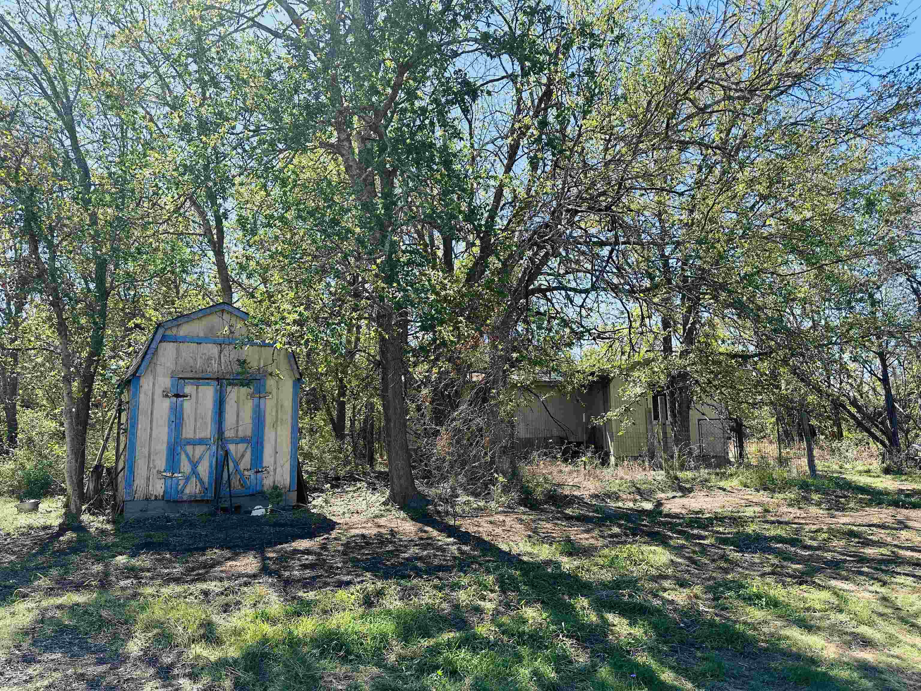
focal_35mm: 24
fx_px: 639
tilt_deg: +9.2
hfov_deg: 71.6
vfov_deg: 56.8
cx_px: 460
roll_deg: -0.6
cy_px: 346
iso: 80
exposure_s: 1/1040
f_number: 1.78
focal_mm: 6.86
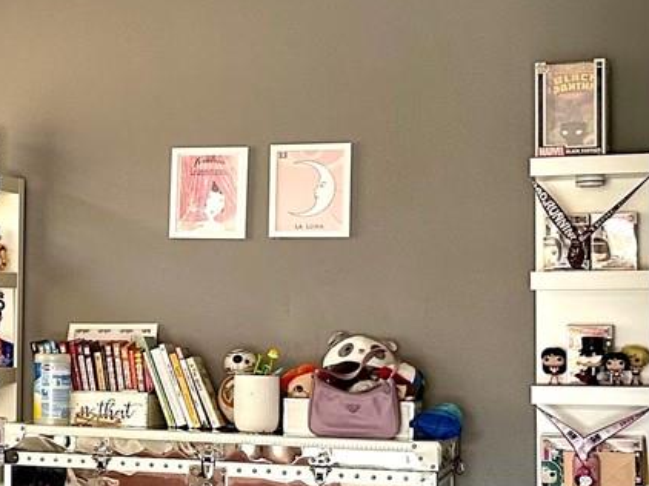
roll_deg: -1.5
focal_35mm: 91
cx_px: -180
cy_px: 317
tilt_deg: +1.1
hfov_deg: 19.9
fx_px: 1705
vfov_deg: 16.2
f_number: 1.78
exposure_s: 1/121
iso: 200
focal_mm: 6.86
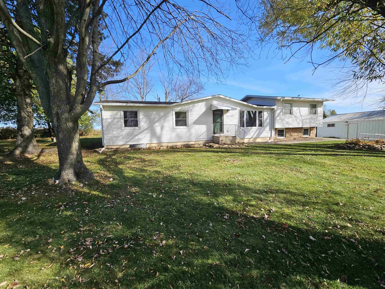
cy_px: 144
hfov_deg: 106.2
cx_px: 192
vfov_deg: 89.9
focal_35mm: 13
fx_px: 145
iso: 50
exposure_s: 1/957
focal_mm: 2.2
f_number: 2.2
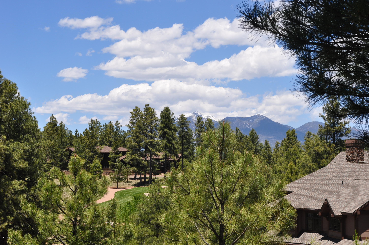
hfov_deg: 27.0
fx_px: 768
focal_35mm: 75
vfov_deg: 18.1
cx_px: 184
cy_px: 122
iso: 200
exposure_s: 1/320
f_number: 10
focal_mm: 50
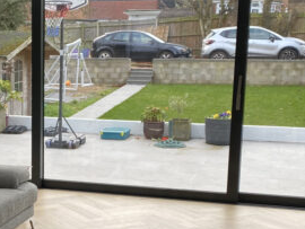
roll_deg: -0.2
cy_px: 175
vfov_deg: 19.0
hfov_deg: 24.7
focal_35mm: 77
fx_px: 679
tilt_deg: -12.9
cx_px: 42
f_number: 1.8
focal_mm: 4.25
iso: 32
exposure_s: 1/136
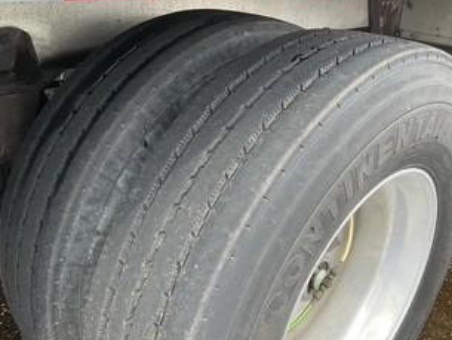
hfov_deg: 49.0
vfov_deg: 37.7
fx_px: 496
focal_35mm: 38
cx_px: 225
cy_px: 189
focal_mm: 3
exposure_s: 1/122
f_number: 1.8
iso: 25
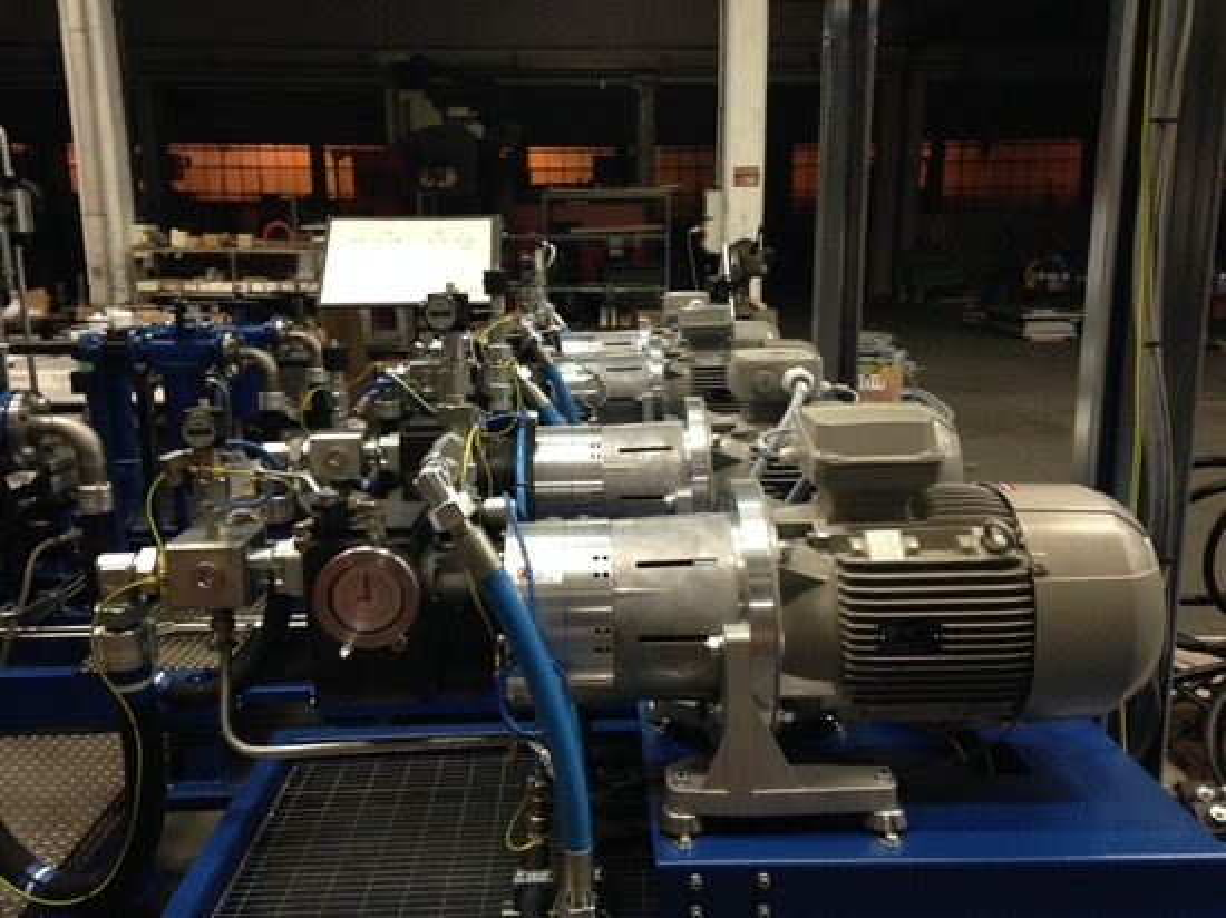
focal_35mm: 33
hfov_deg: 55.4
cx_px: 613
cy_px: 459
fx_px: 1168
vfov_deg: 42.9
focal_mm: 4.12
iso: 400
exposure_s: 1/15
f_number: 2.4
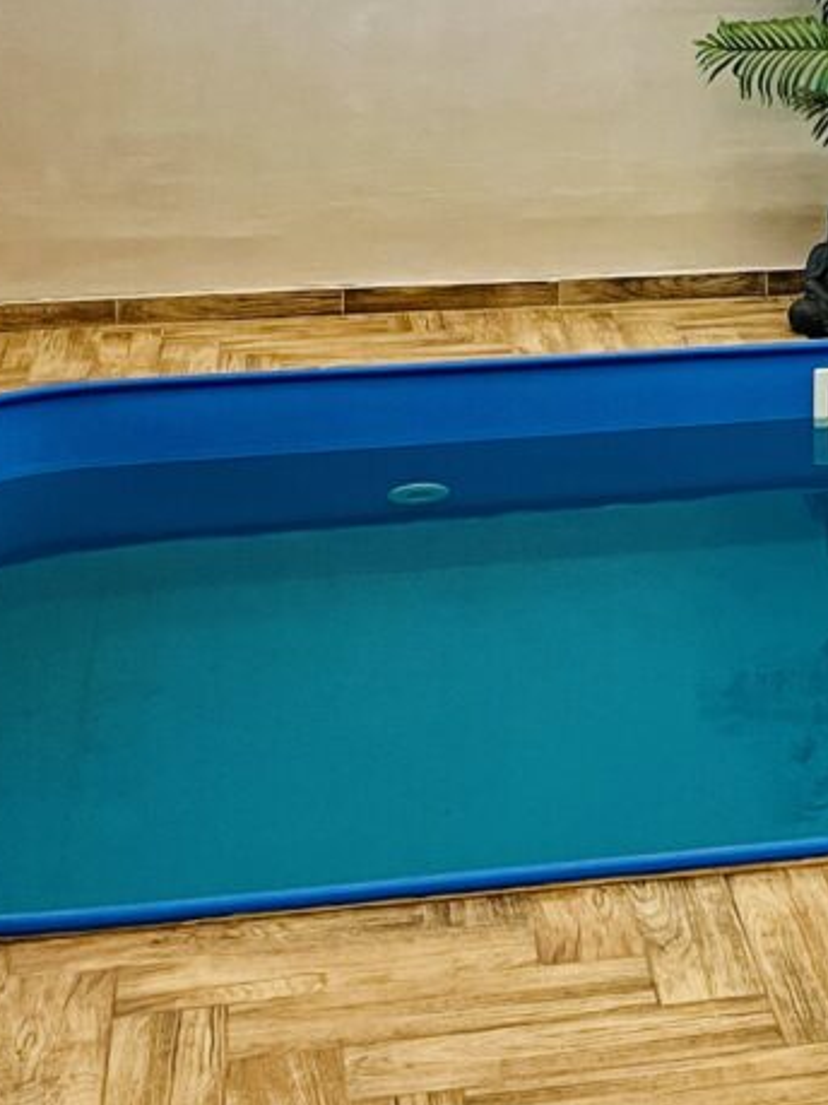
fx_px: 2712
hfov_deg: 16.6
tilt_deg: -9.1
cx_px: 1010
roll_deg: -0.1
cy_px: 26
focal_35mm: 85
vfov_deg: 22.2
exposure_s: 1/50
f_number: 1.6
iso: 160
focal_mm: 5.1
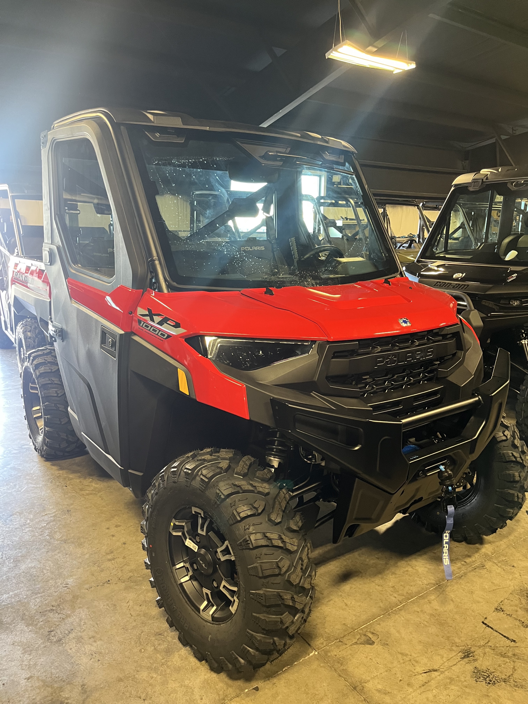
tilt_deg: -12.1
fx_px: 529
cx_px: 264
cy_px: 352
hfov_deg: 53.1
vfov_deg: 67.3
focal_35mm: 26
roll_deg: +0.6
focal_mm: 5.1
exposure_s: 1/60
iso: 500
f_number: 1.6
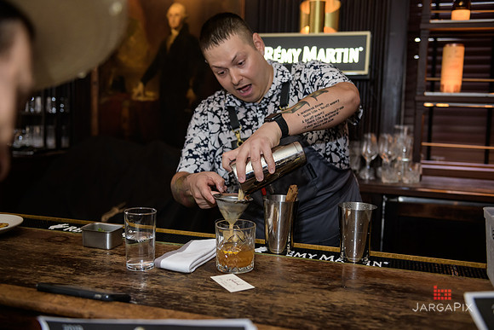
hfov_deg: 50.7
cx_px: 247
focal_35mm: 38
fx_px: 522
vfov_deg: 35.1
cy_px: 165
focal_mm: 38
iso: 1000
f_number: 3.2
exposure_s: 1/125
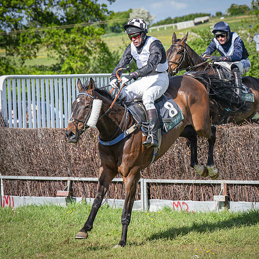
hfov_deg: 9.1
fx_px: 1634
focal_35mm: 193
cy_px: 87
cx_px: 131
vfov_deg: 9.1
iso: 400
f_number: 4
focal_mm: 75
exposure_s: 1/2000
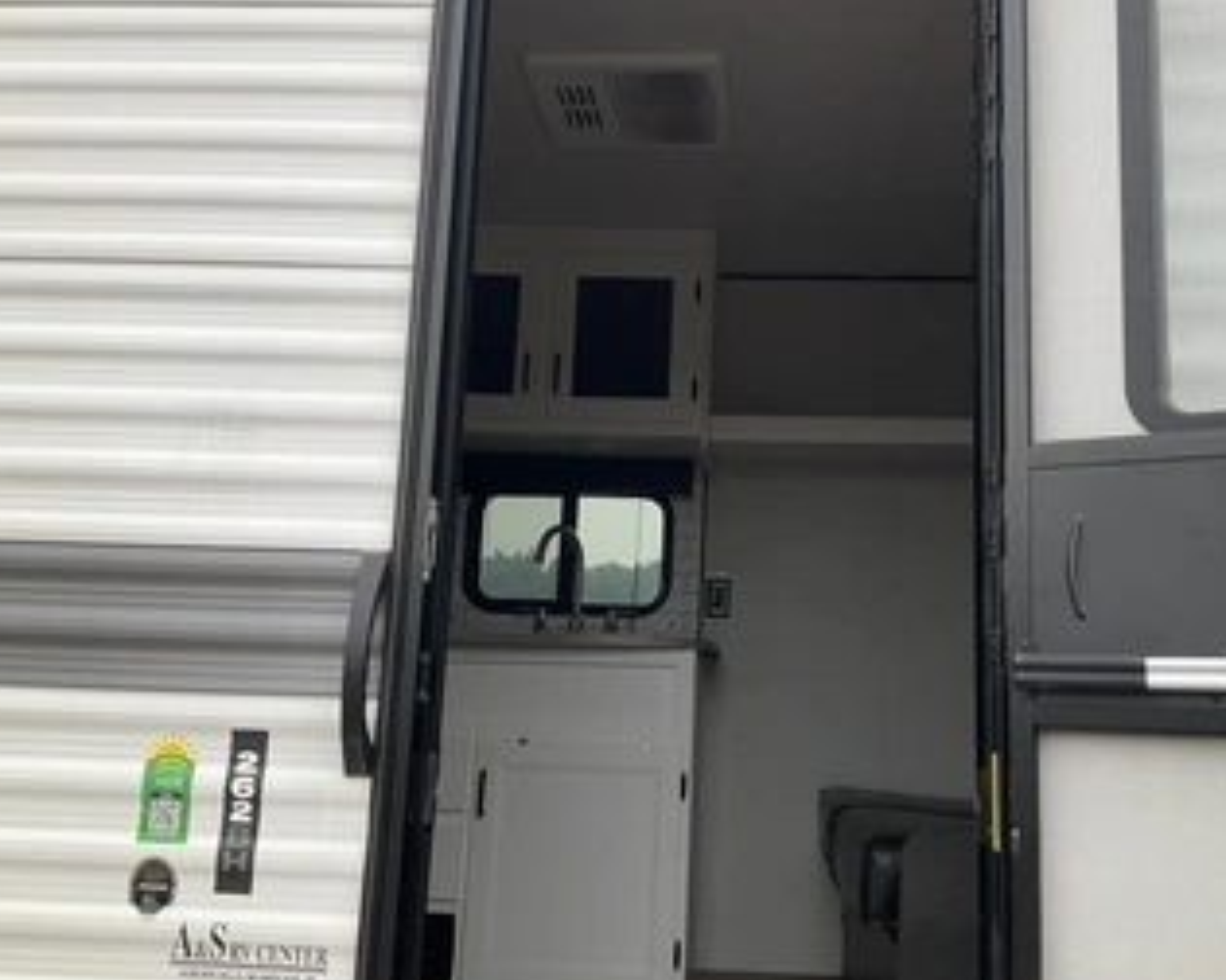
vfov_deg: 41.1
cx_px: 716
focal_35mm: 36
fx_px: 1306
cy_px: 439
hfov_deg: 50.1
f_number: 1.8
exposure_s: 1/781
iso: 25
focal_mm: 3
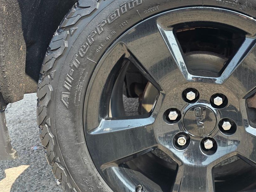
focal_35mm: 36
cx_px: 193
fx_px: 266
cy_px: 95
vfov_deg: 39.6
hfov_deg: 49.2
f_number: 1.7
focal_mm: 6.3
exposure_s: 1/359
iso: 50
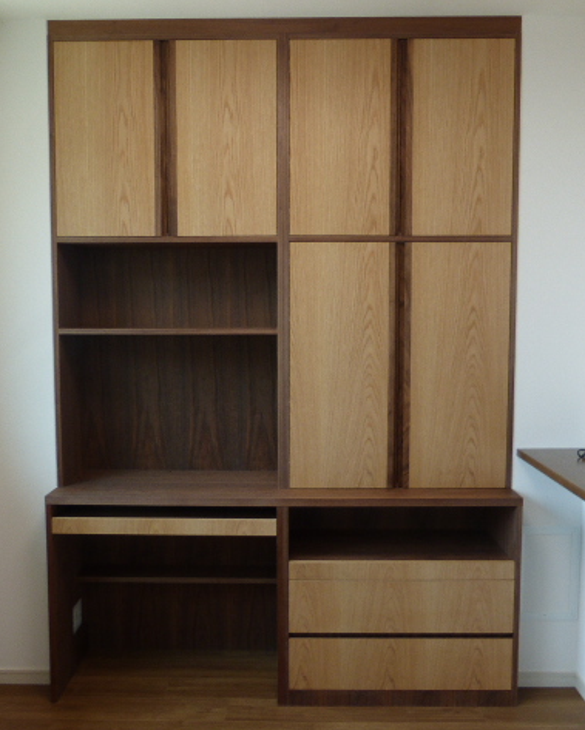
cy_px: 367
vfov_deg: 54.2
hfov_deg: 44.6
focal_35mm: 33
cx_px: 284
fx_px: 714
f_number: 3.3
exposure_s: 1/60
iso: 100
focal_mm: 4.3
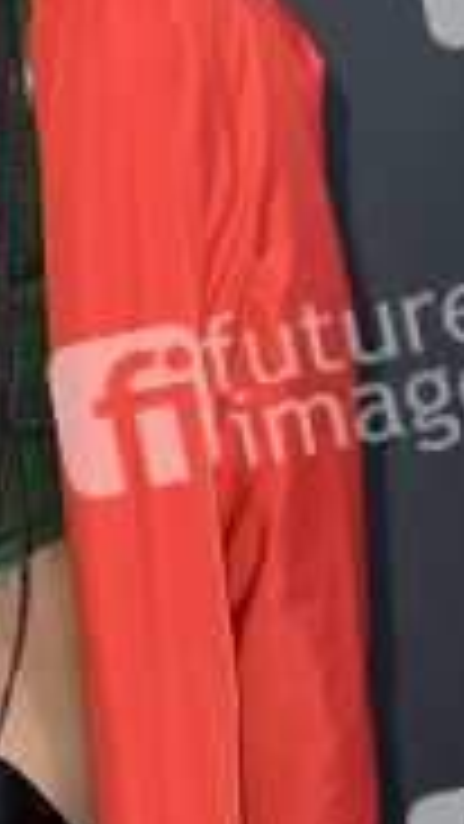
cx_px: -131
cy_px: 167
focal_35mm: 160
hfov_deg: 7.5
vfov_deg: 13.4
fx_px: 3498
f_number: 5.6
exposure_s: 1/250
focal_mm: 70
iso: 1000
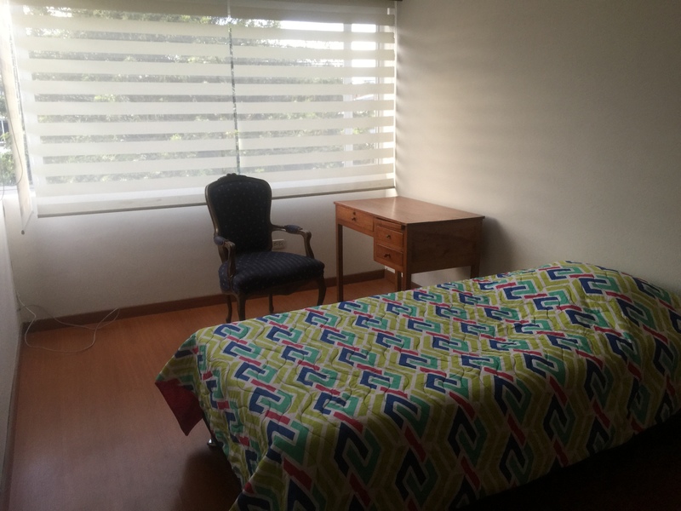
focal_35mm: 29
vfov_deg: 48.2
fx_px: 571
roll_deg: +0.2
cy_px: 256
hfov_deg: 61.7
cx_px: 340
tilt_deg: -13.5
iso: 50
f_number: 2.2
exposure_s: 1/30
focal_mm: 4.15
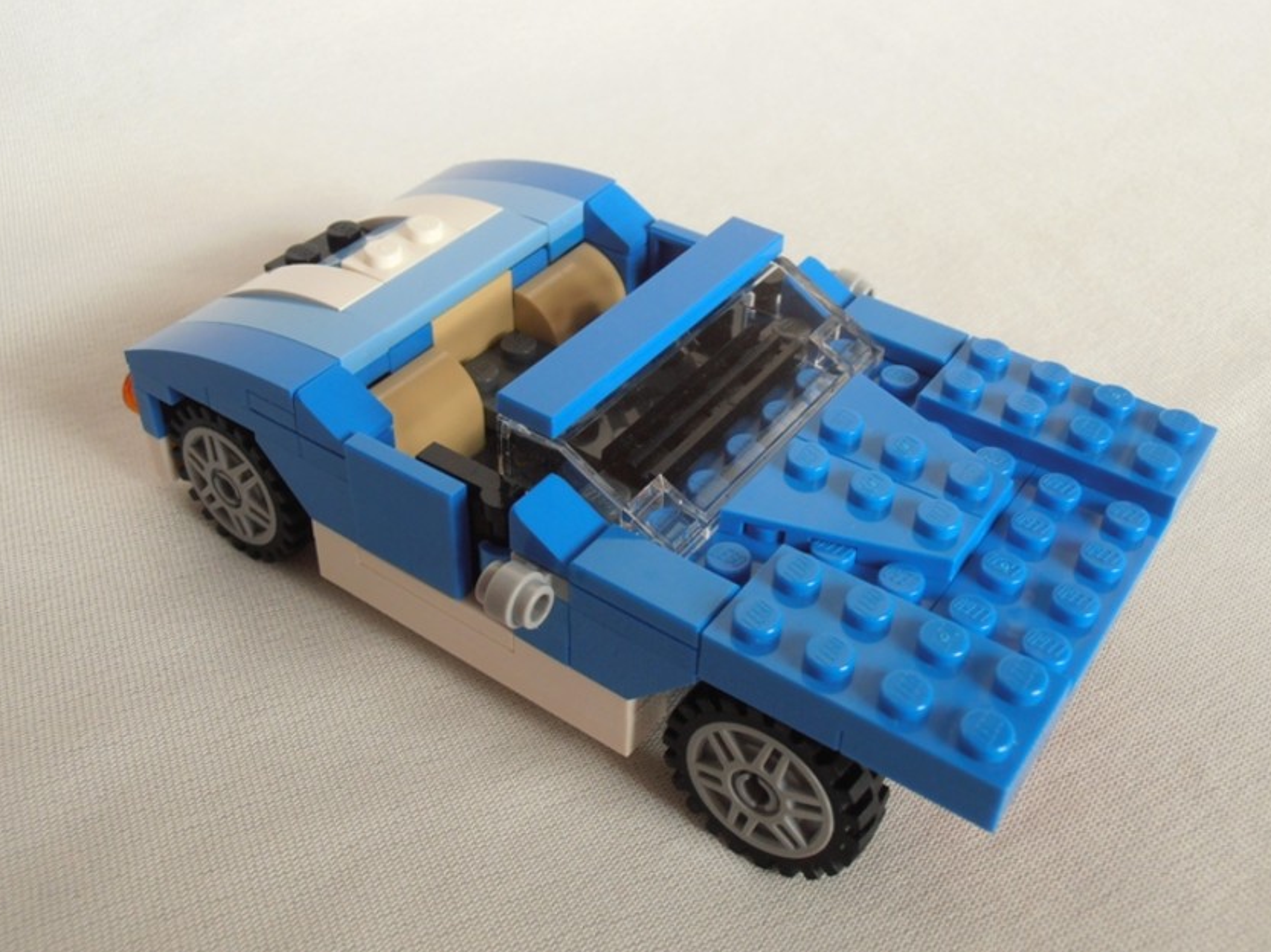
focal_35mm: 40
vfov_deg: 35.9
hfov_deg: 46.8
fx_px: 1468
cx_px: 638
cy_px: 440
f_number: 3.9
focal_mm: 6.61
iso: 125
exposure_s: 1/30
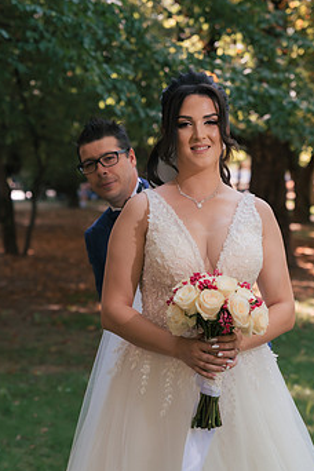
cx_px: 189
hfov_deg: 14.9
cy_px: 226
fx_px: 1204
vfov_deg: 22.1
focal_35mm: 92
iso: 200
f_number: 3.2
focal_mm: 70
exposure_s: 1/200
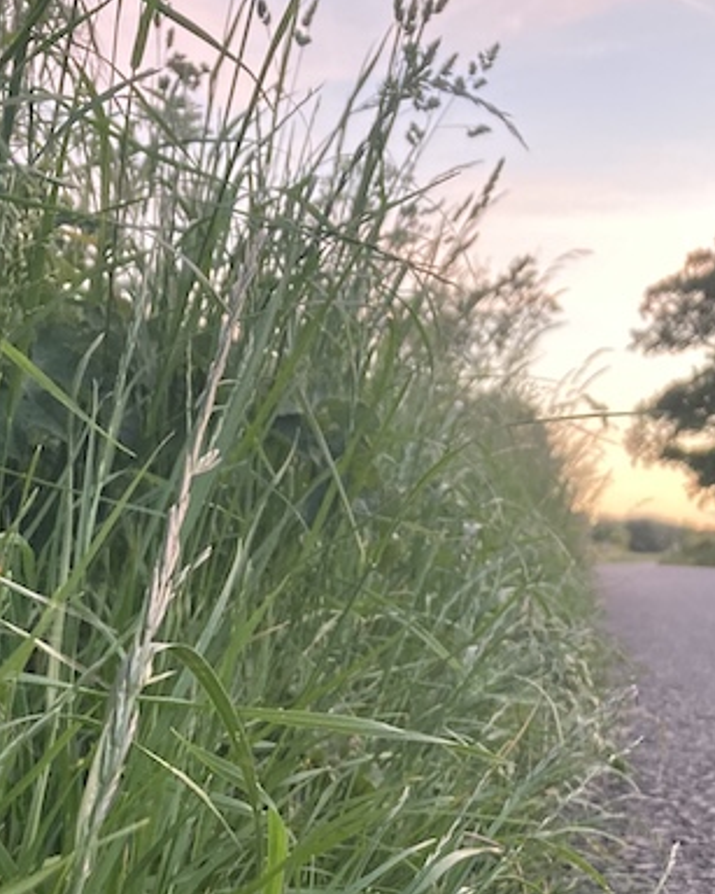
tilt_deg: -9.4
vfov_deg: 31.2
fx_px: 1508
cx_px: 296
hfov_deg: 26.6
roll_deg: -1.2
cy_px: 833
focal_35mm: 57
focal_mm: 3.99
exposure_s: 1/60
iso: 250
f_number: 1.8
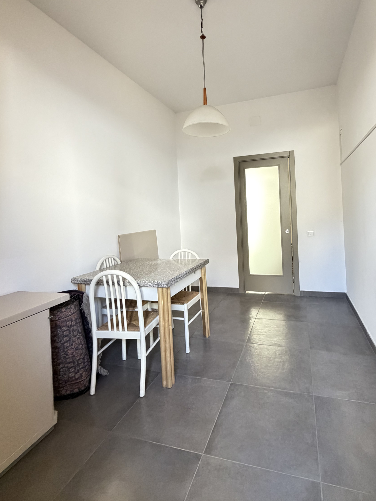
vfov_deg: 87.2
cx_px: 223
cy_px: 215
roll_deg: +2.9
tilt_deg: +0.3
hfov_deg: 71.0
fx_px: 261
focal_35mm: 18
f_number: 2.2
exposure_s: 1/60
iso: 640
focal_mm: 2.22
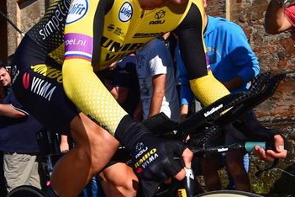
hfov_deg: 38.9
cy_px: 132
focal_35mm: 51
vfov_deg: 26.3
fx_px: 418
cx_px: 151
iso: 200
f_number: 8
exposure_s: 1/1000
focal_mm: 14
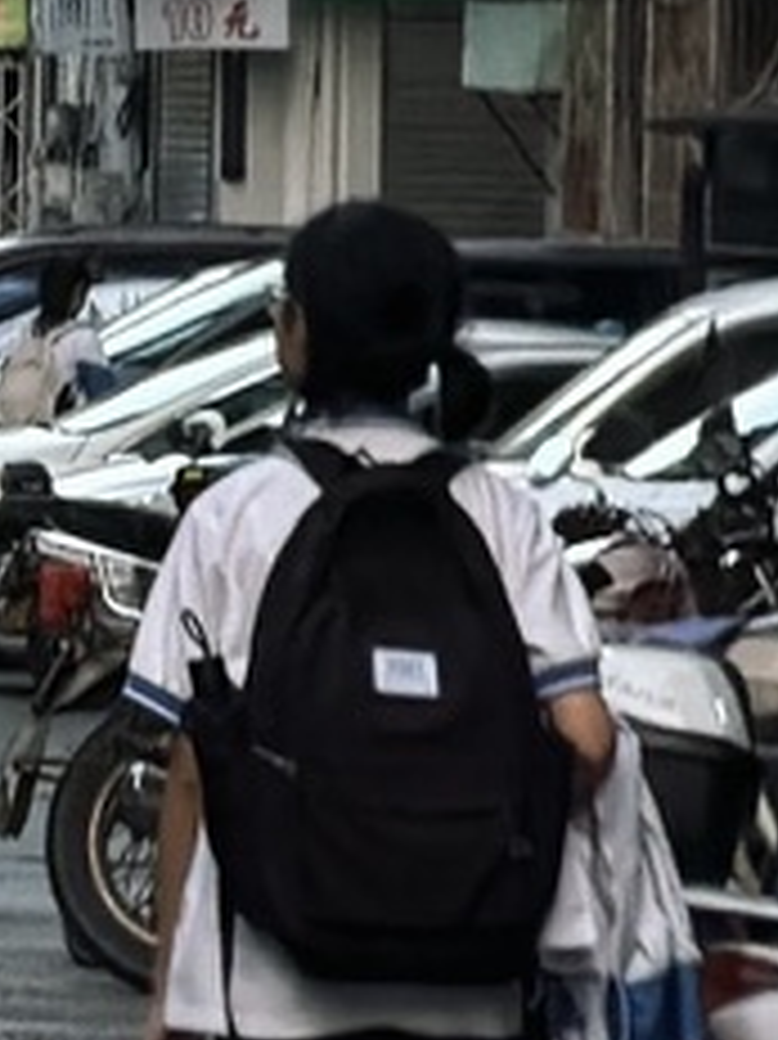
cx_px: -908
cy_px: -1189
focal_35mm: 443
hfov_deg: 3.3
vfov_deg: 4.4
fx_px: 13288
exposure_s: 1/100
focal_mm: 16.89
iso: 160
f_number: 2.8
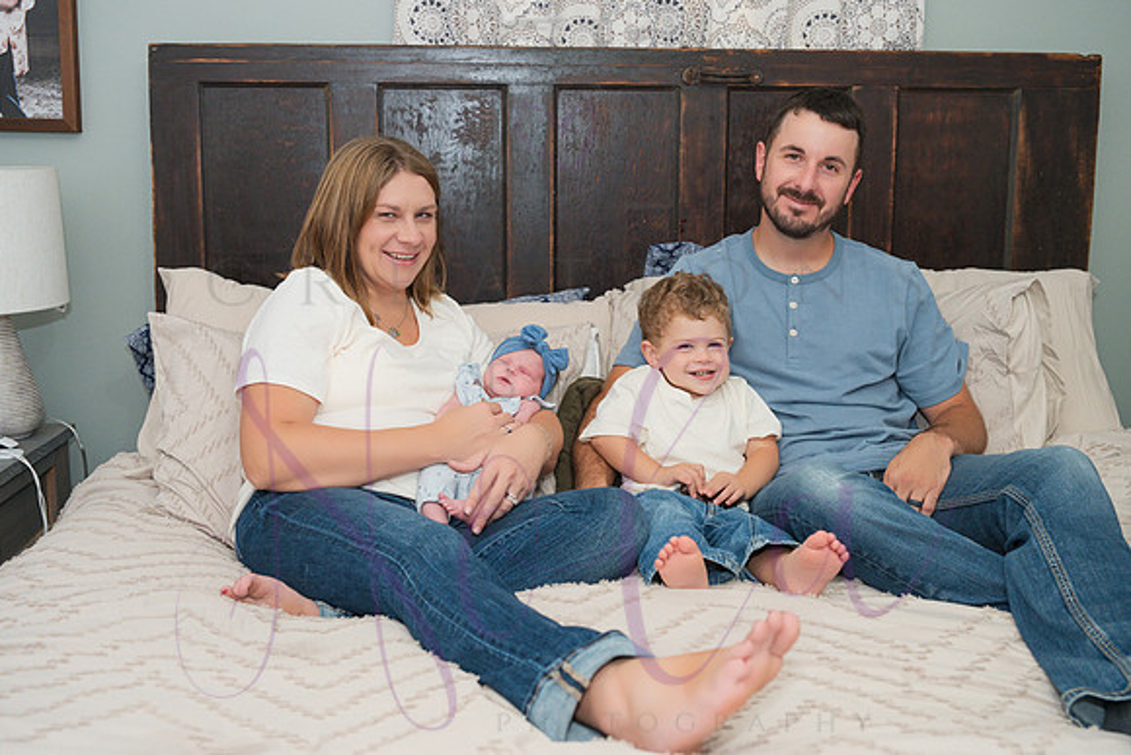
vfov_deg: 36.9
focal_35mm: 36
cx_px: 566
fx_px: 1131
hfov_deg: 53.1
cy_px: 378
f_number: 4
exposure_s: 1/320
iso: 800
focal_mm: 36
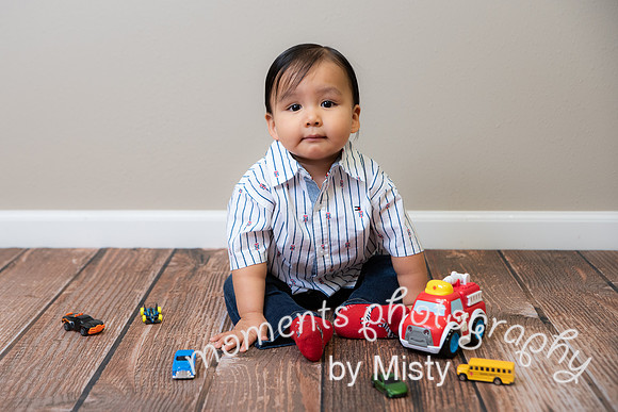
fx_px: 1135
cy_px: 186
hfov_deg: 30.4
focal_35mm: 66
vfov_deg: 20.6
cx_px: 272
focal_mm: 58
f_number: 3.2
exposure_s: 1/125
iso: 800
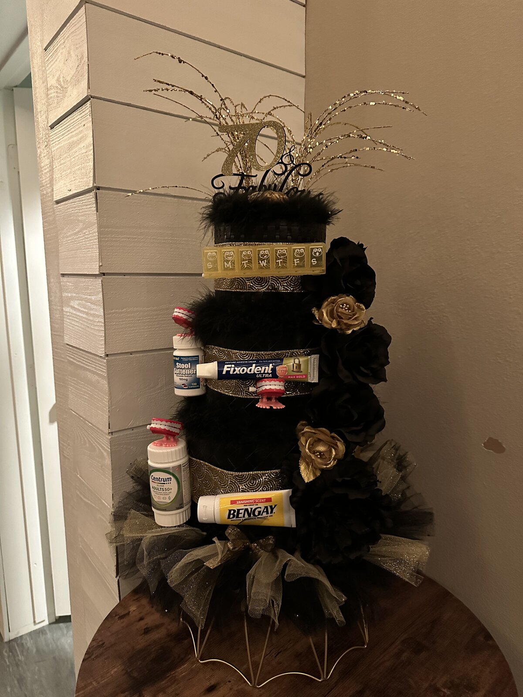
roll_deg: -0.6
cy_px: 348
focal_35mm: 24
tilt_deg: -9.8
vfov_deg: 71.6
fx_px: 483
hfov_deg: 56.8
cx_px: 262
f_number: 1.78
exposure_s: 1/30
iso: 1000
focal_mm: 6.86
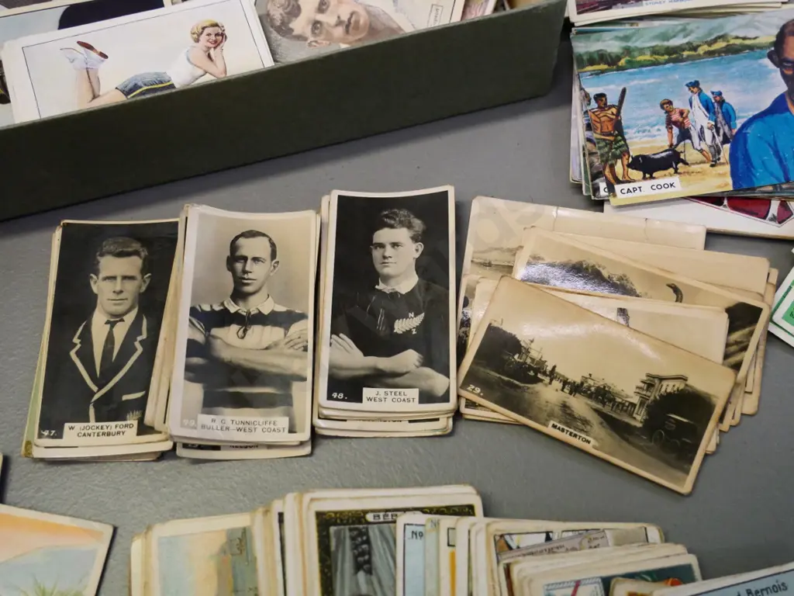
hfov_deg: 51.4
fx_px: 826
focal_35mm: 36
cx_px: 397
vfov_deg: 39.7
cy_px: 298
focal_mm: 18
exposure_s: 1/320
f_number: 5
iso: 3200
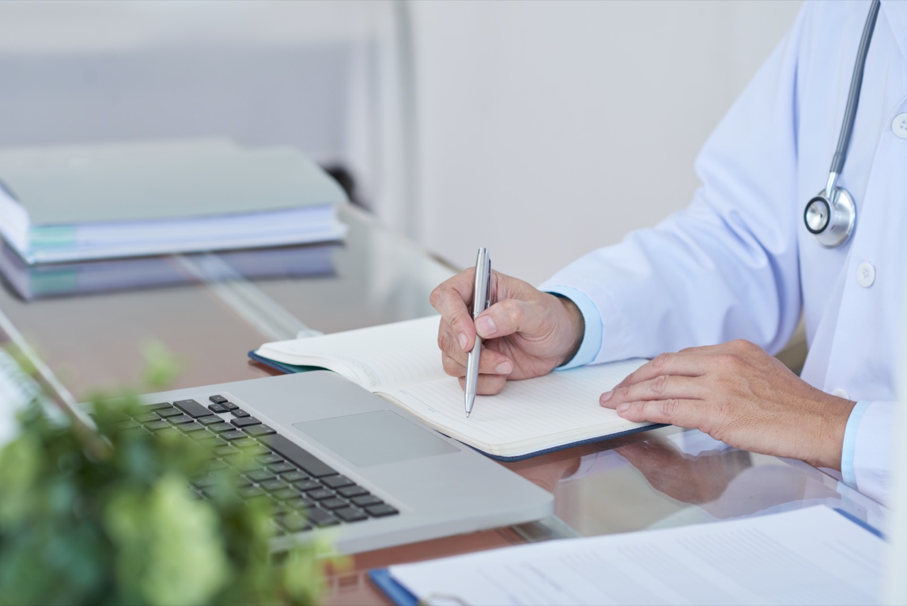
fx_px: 2142
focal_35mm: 85
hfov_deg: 23.9
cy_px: 303
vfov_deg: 16.1
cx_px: 454
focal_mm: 85
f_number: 4
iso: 320
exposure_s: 1/250
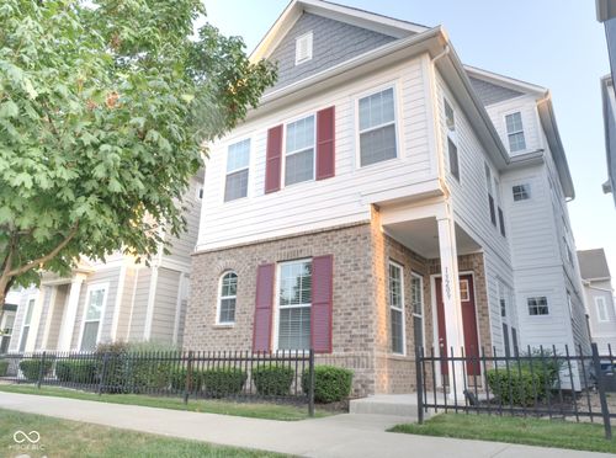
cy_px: 229
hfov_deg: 71.8
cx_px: 308
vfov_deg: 56.6
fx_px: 426
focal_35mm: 24
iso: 200
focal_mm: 12
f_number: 8
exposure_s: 1/50
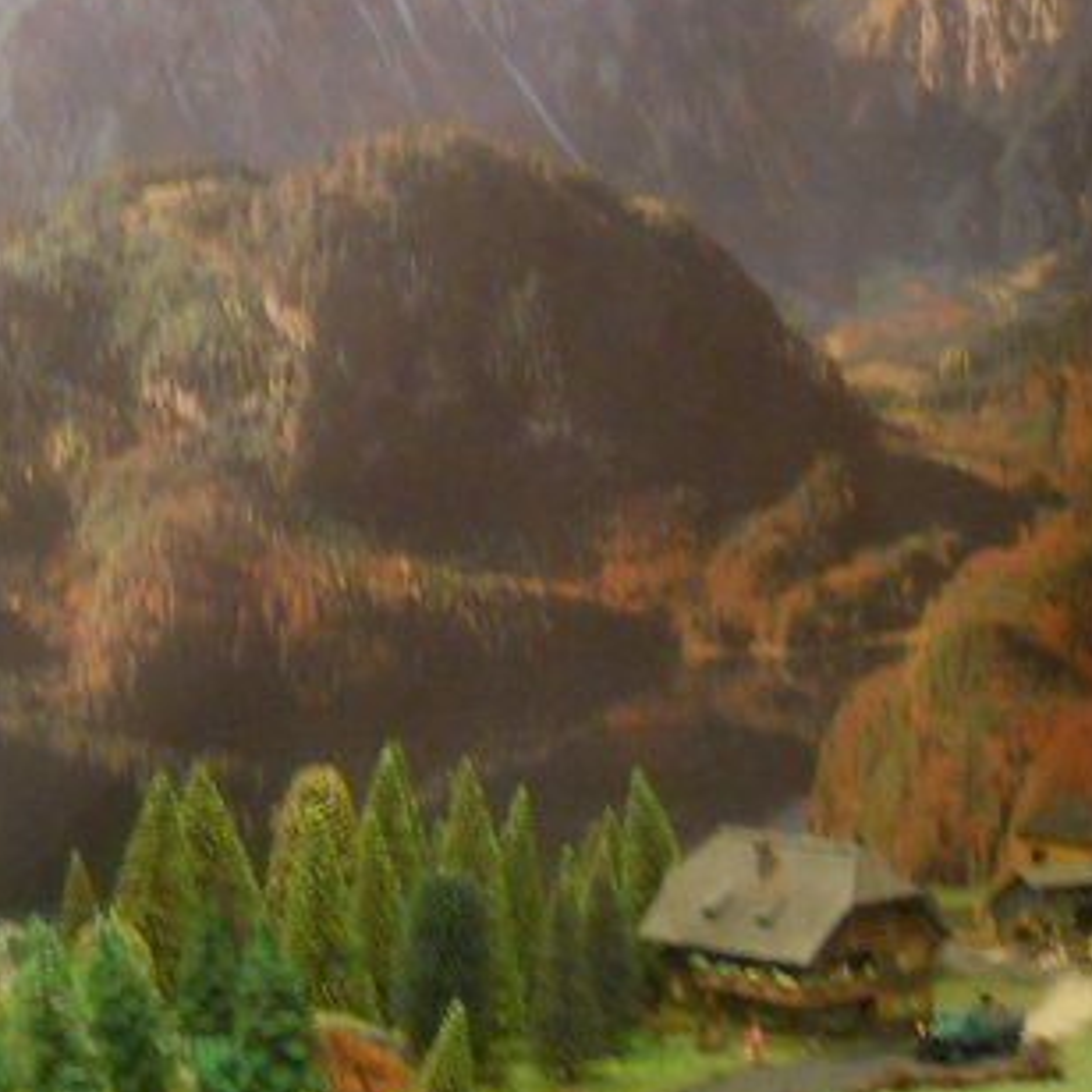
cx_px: -191
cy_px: 507
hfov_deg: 17.7
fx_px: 3355
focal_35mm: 94
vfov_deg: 18.5
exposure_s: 1/8
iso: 400
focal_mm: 6.72
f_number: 3.1
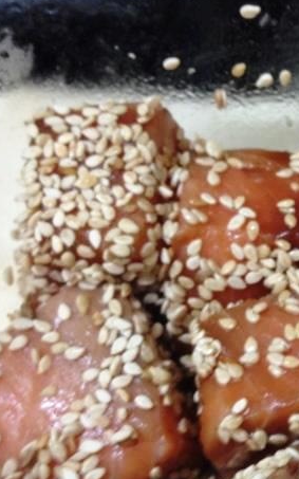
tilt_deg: -61.4
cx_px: 413
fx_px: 1030
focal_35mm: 79
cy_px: 383
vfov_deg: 25.7
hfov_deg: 15.5
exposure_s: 1/20
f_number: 2.4
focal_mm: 4.12
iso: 100
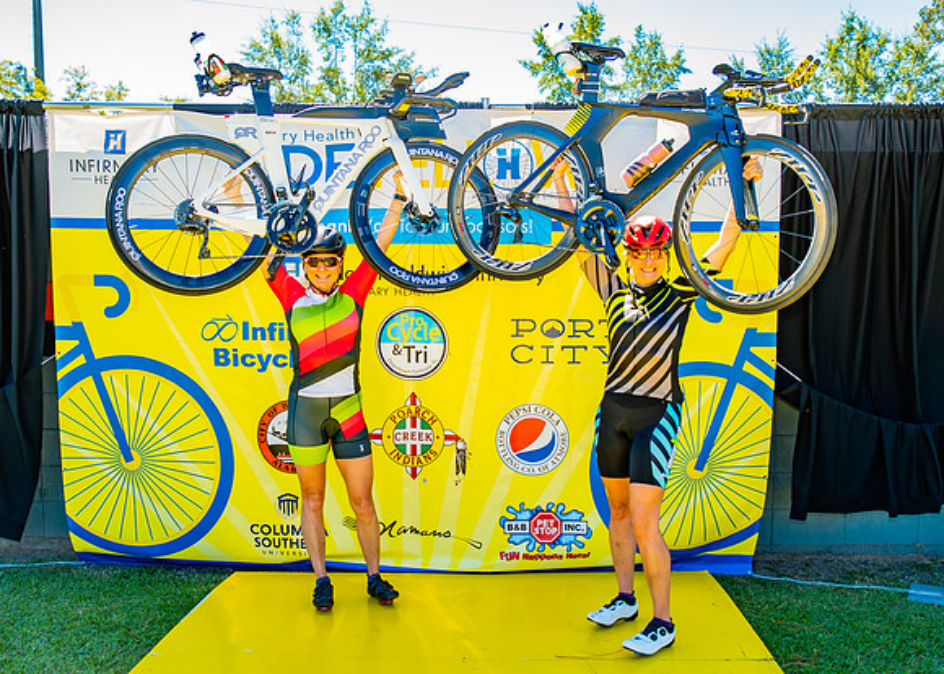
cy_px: 356
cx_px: 512
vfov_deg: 37.5
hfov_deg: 50.8
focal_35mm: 37
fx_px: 993
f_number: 2.8
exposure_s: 1/200
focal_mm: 30
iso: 100
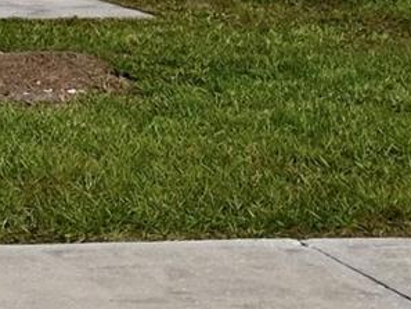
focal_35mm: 202
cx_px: -588
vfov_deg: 7.2
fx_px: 2399
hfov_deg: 8.8
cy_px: -224
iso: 500
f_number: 13
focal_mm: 26
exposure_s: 1/1600
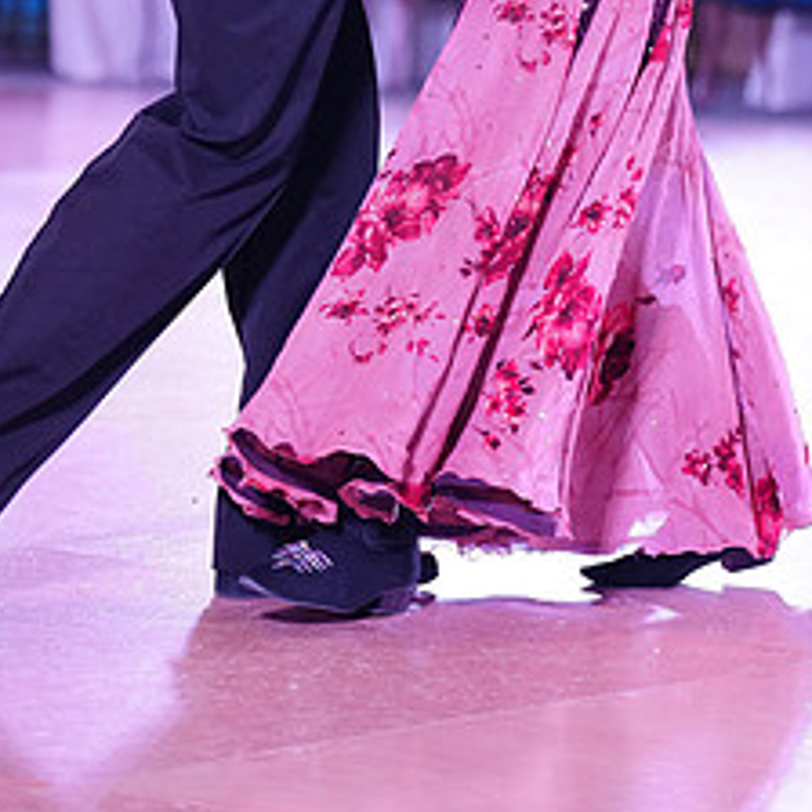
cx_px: 448
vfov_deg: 8.3
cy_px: -214
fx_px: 5547
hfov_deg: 8.4
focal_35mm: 209
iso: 2500
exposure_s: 1/500
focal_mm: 95
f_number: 2.8
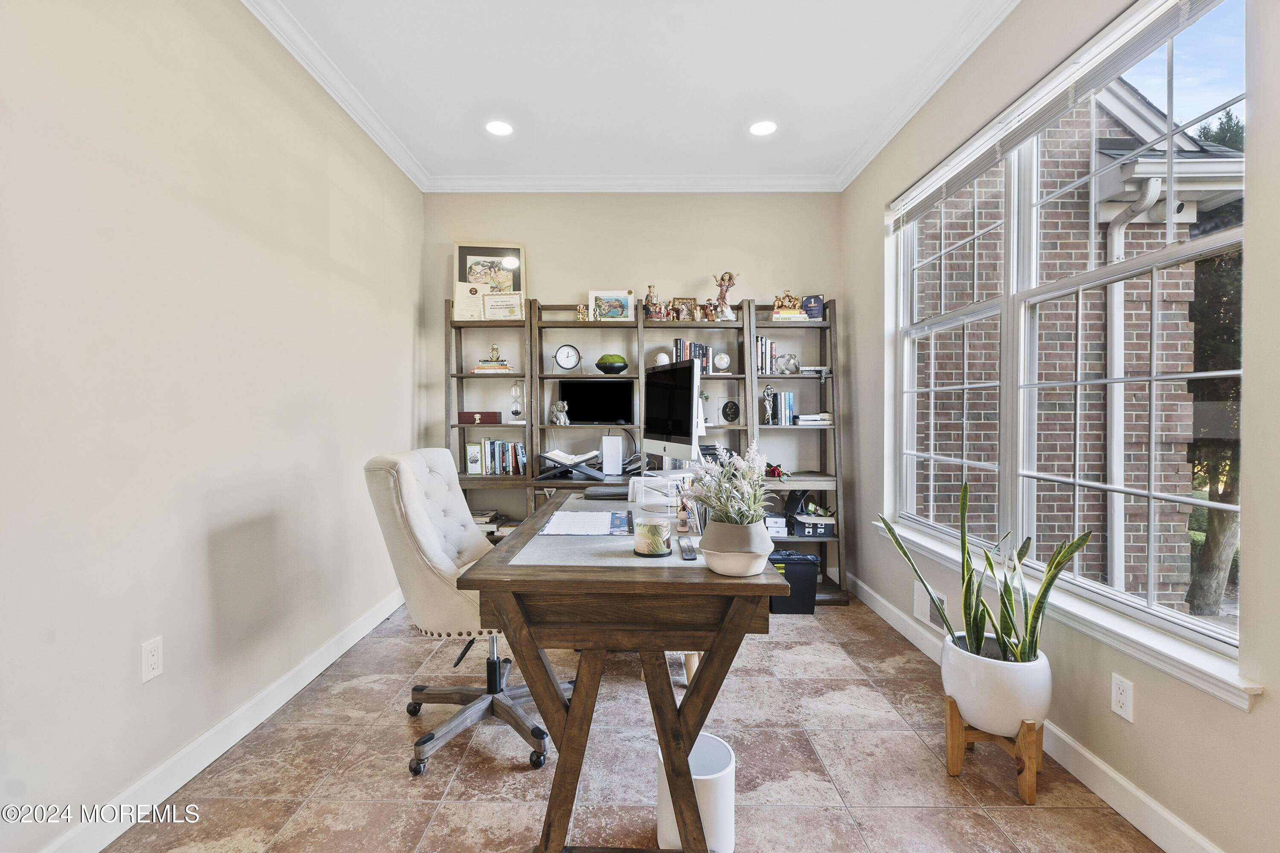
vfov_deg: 77.3
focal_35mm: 15
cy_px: 426
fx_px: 533
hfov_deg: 100.4
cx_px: 640
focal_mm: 10
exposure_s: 1.6
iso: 200
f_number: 9
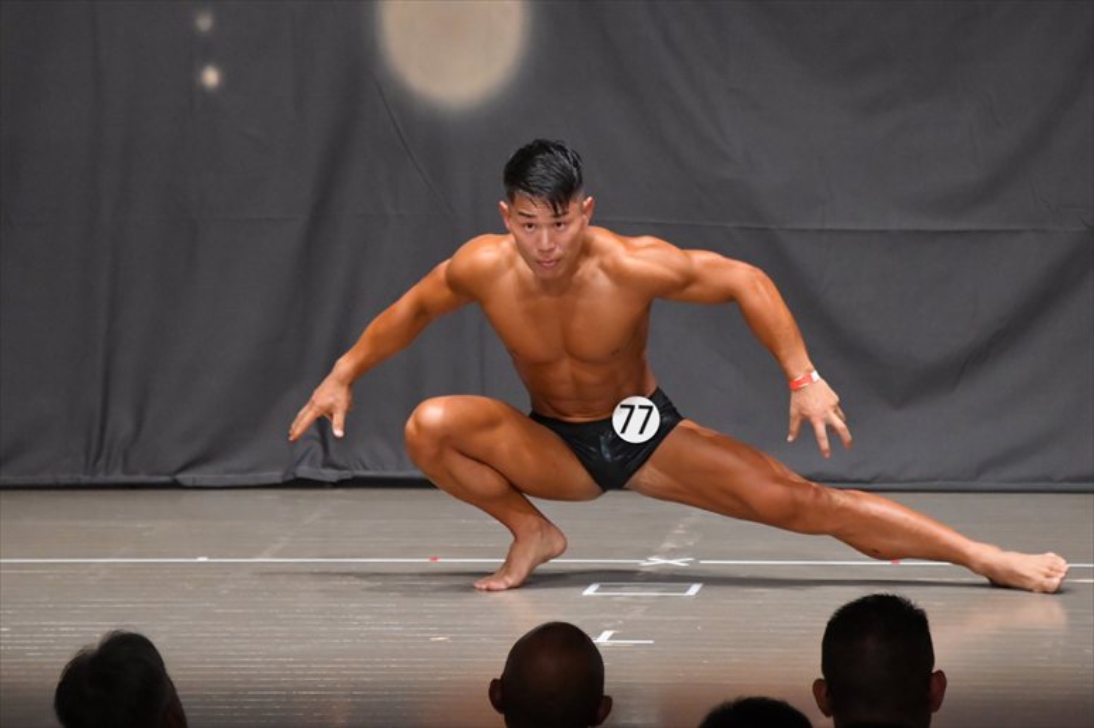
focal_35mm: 285
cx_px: 547
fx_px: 8657
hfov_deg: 7.2
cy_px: 364
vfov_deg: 4.8
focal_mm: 190
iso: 8000
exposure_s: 1/400
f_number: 5.6
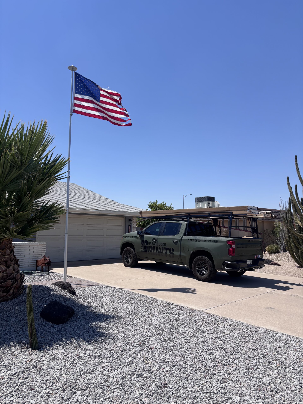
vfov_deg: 67.3
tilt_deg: +4.9
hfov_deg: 53.1
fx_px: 303
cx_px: 152
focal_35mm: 26
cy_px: 202
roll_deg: -1.4
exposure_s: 1/5348
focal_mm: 5.96
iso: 50
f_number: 1.6
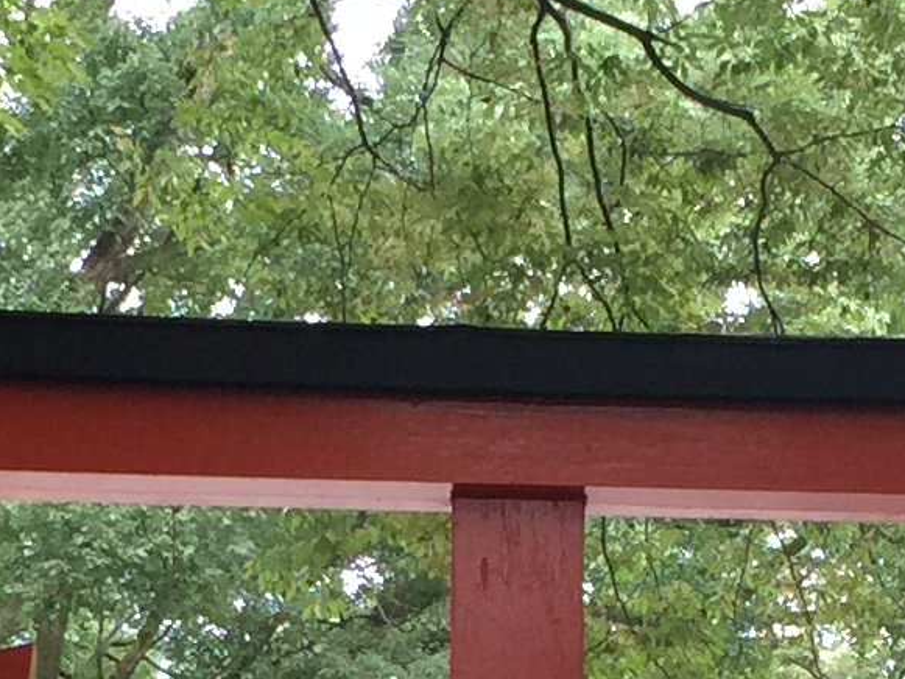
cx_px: 720
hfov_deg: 12.1
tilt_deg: +10.2
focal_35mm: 163
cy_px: 1042
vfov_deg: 8.9
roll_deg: -2.4
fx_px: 4262
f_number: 2.2
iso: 32
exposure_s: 1/40
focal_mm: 4.15
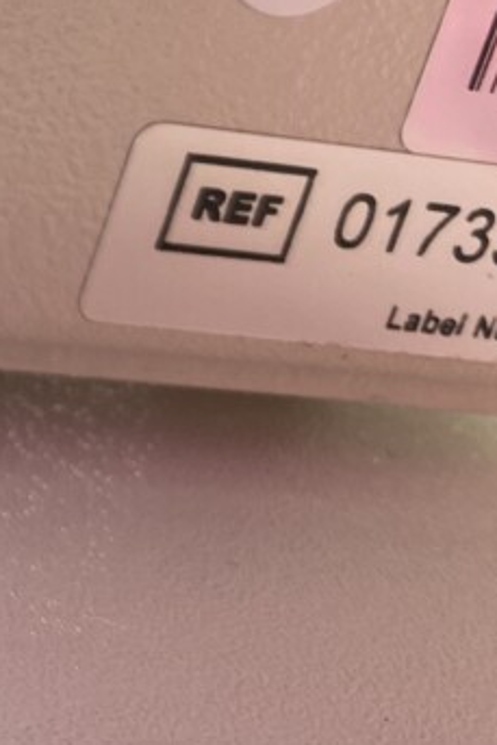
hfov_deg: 12.5
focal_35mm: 91
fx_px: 1882
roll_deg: -12.4
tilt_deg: -16.4
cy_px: -178
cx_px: -616
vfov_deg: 20.7
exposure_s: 1/121
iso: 80
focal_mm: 4.25
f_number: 1.8
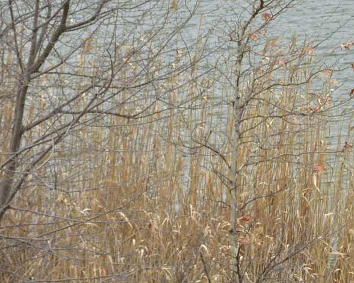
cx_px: 477
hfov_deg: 6.7
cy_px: 135
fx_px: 3009
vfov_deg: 5.4
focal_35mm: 287
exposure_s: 1/125
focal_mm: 75
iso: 100
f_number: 8
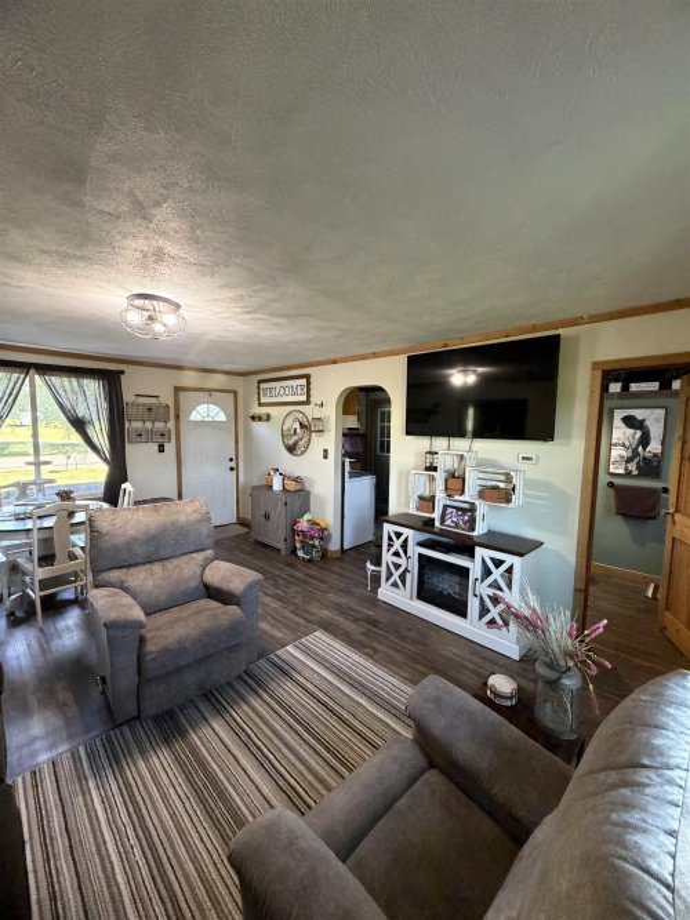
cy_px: 460
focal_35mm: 14
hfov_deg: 85.7
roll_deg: -0.8
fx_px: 372
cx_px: 345
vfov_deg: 102.1
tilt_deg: -4.8
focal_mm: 2.22
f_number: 2.2
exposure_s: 1/60
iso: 500
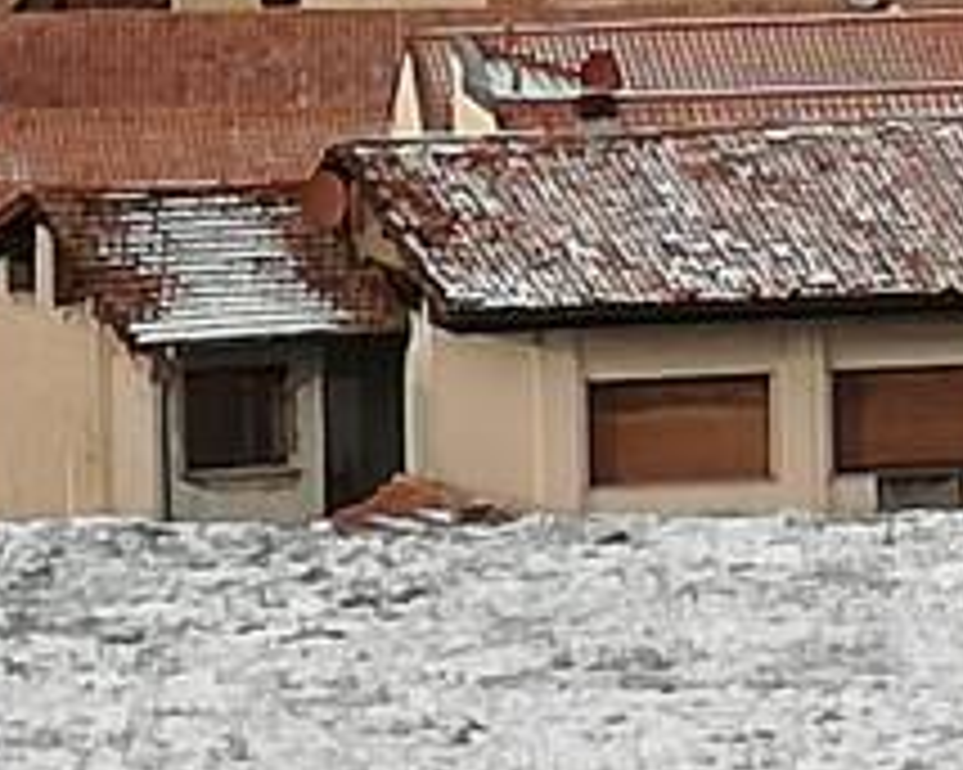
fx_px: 3589
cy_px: -612
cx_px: 230
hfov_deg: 15.2
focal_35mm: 126
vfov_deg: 11.4
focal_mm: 3.79
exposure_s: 1/584
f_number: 2
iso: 50
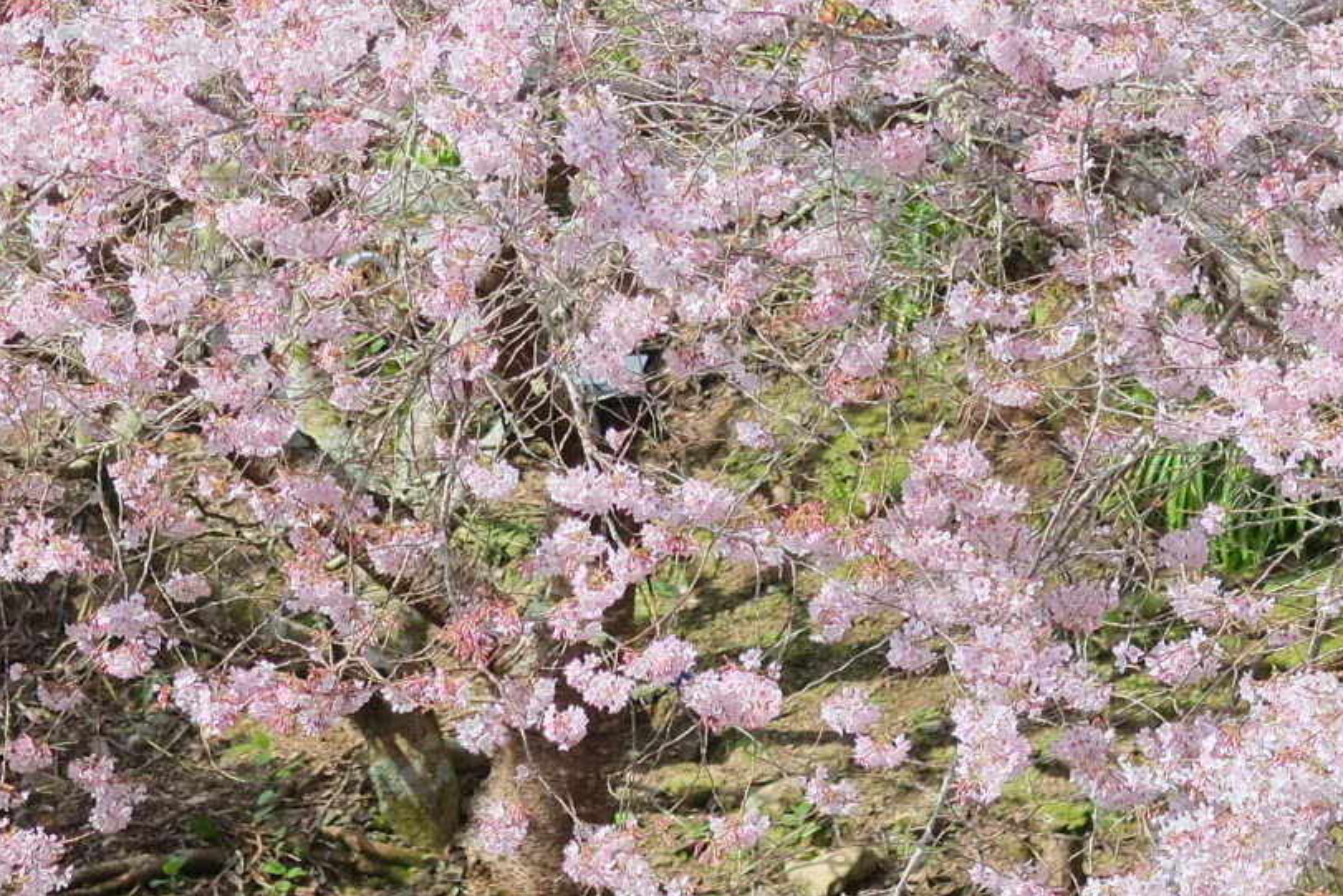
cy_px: 34
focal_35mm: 284
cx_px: 474
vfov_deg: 4.8
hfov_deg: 7.2
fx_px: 10596
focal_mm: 60
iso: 800
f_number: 2.4
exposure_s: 1/4000
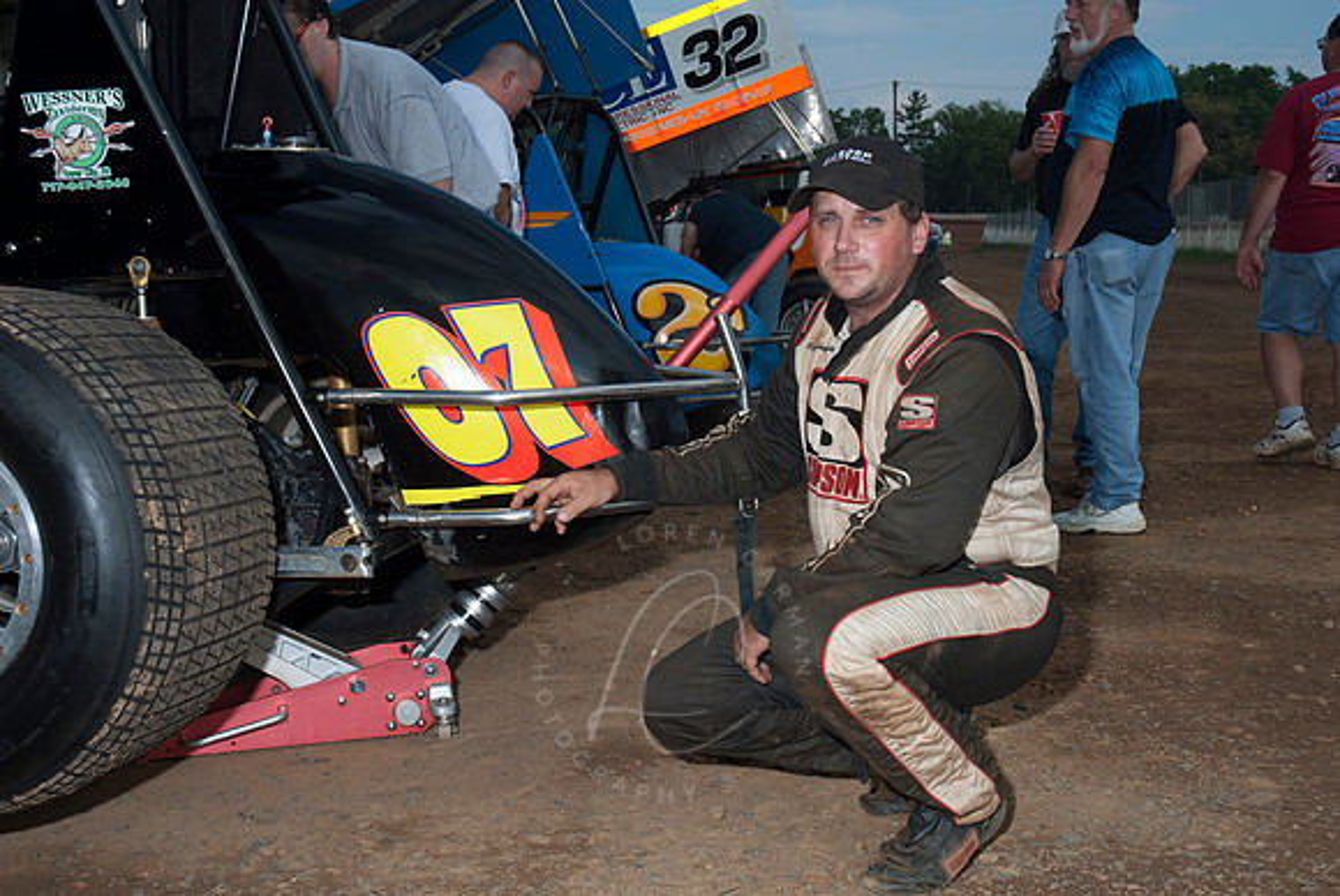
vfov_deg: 29.0
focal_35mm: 46
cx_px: 670
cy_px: 448
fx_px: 1733
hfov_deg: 42.3
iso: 100
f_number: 7.1
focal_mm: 31
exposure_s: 1/250
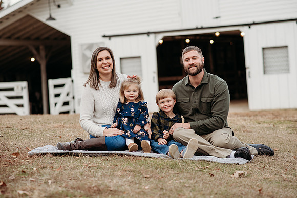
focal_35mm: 91
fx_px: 748
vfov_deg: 15.1
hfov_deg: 22.5
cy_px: 99
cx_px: 148
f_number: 2.8
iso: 200
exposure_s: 1/400
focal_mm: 85
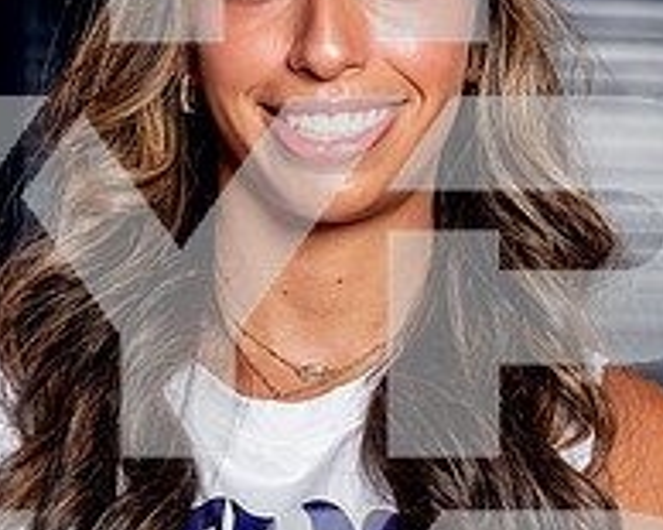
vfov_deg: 8.9
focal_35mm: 174
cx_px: 321
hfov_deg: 11.1
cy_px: 279
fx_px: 3413
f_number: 5.6
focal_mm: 62
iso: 200
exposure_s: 1/250
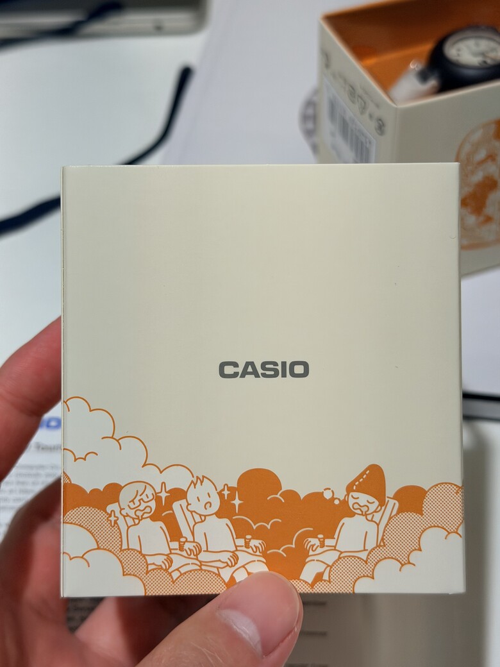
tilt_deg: -45.6
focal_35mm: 48
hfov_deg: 30.3
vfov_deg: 39.7
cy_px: 334
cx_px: 250
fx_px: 924
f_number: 1.78
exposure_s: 1/120
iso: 80
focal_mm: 6.76
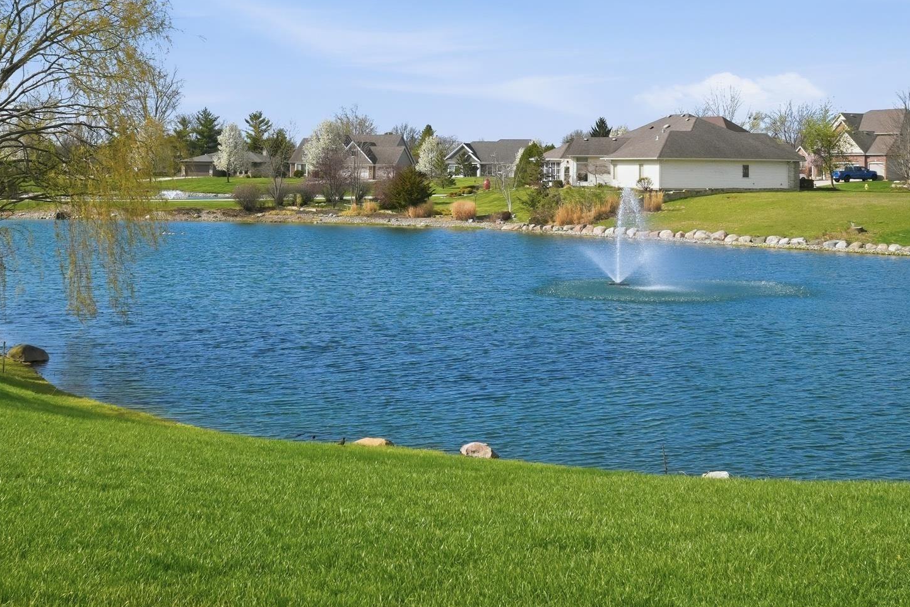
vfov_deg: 25.7
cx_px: 363
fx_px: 1315
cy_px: 150
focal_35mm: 52
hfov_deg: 38.0
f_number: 10
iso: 400
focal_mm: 20
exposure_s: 1/1000
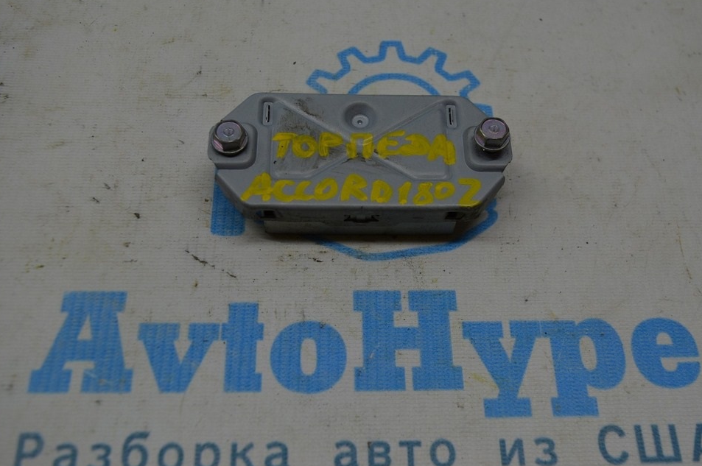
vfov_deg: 30.7
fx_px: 848
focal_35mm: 44
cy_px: 229
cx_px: 355
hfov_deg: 45.0
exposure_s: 1/60
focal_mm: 27
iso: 180
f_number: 5.6
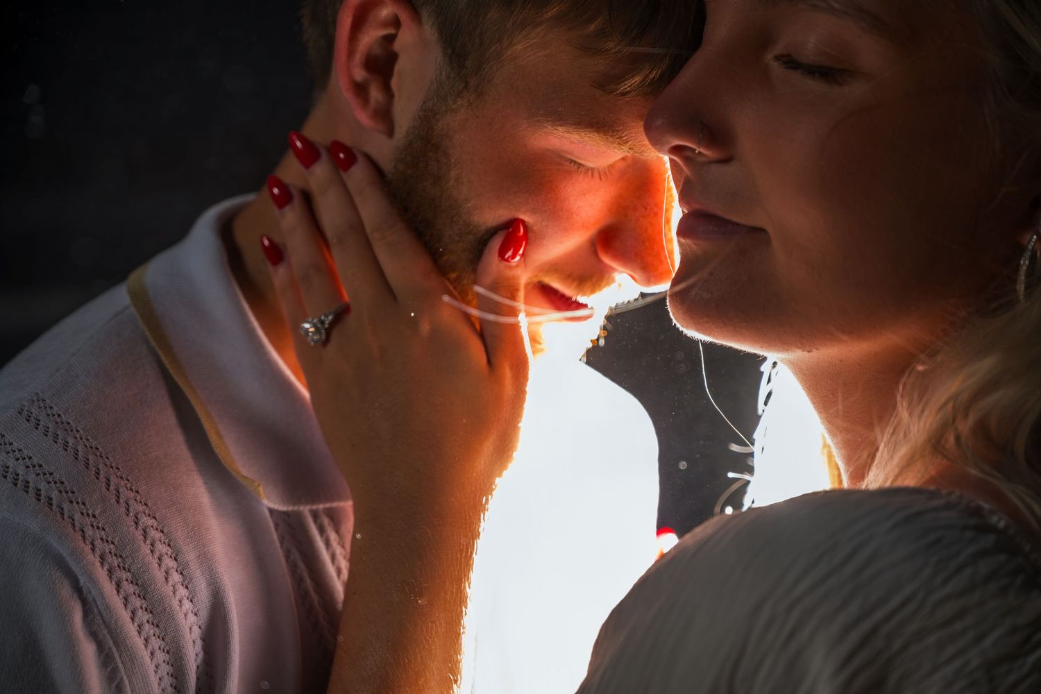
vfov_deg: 19.5
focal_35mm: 70
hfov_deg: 28.8
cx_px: 520
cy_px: 347
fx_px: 2024
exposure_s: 1/200
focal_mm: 70
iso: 800
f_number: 4
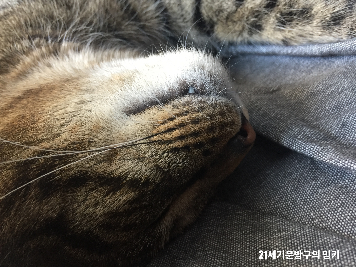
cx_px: 178
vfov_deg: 48.2
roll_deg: +37.6
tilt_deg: -33.5
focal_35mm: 29
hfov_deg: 61.7
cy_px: 134
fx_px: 298
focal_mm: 4.15
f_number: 2.2
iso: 160
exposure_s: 1/33
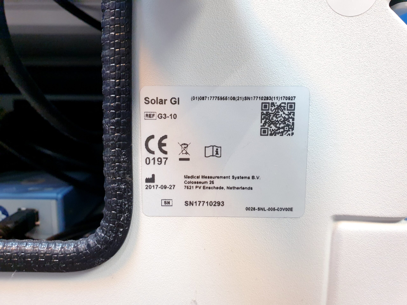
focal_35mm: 26
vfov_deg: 53.1
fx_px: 306
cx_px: 204
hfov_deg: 67.3
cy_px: 152
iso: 320
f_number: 2.4
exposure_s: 1/25
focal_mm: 4.3
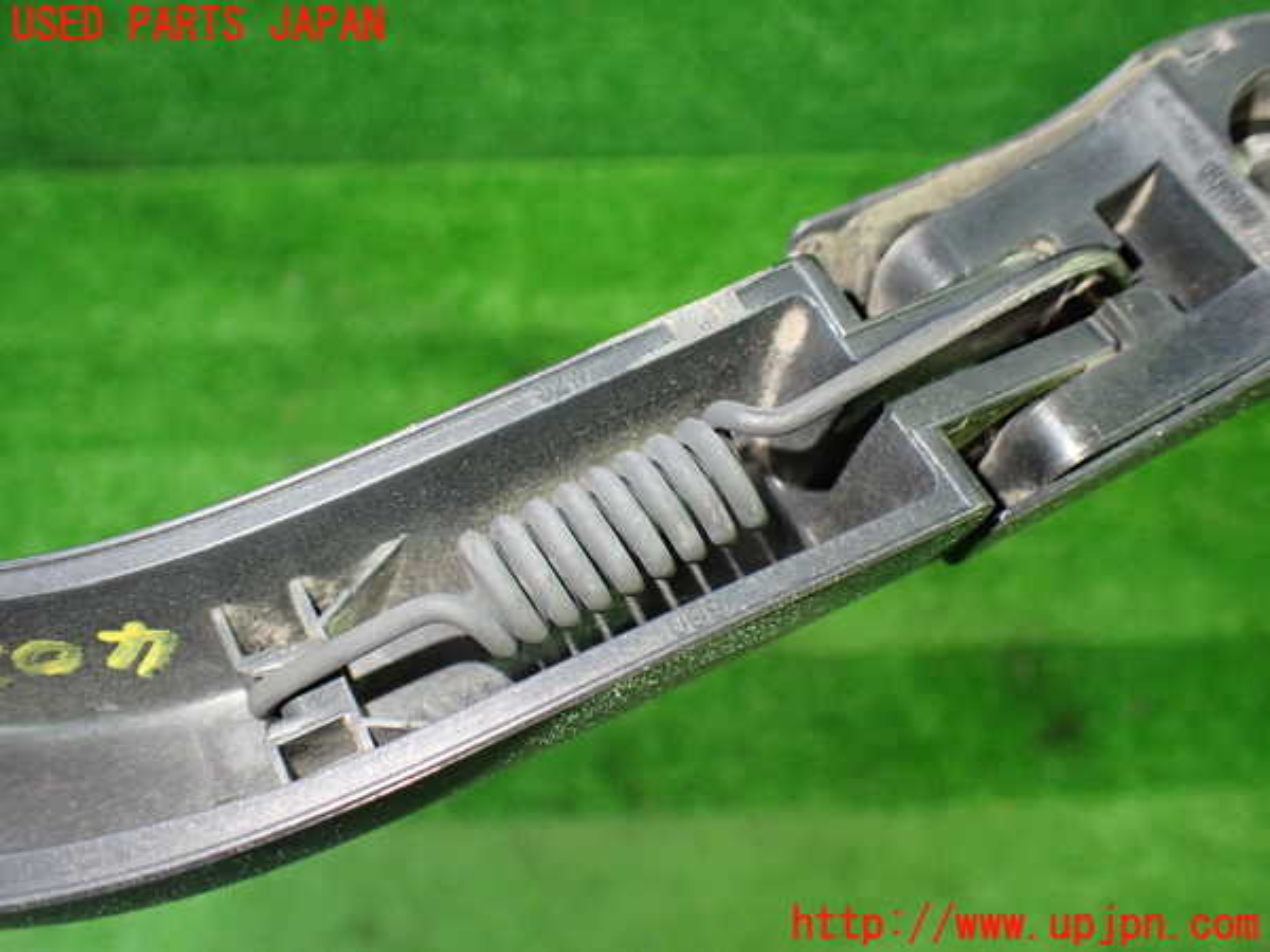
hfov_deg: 60.0
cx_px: 635
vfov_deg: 46.8
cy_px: 476
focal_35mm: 30
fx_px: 1101
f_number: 2.3
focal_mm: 5.4
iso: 800
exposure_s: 1/50
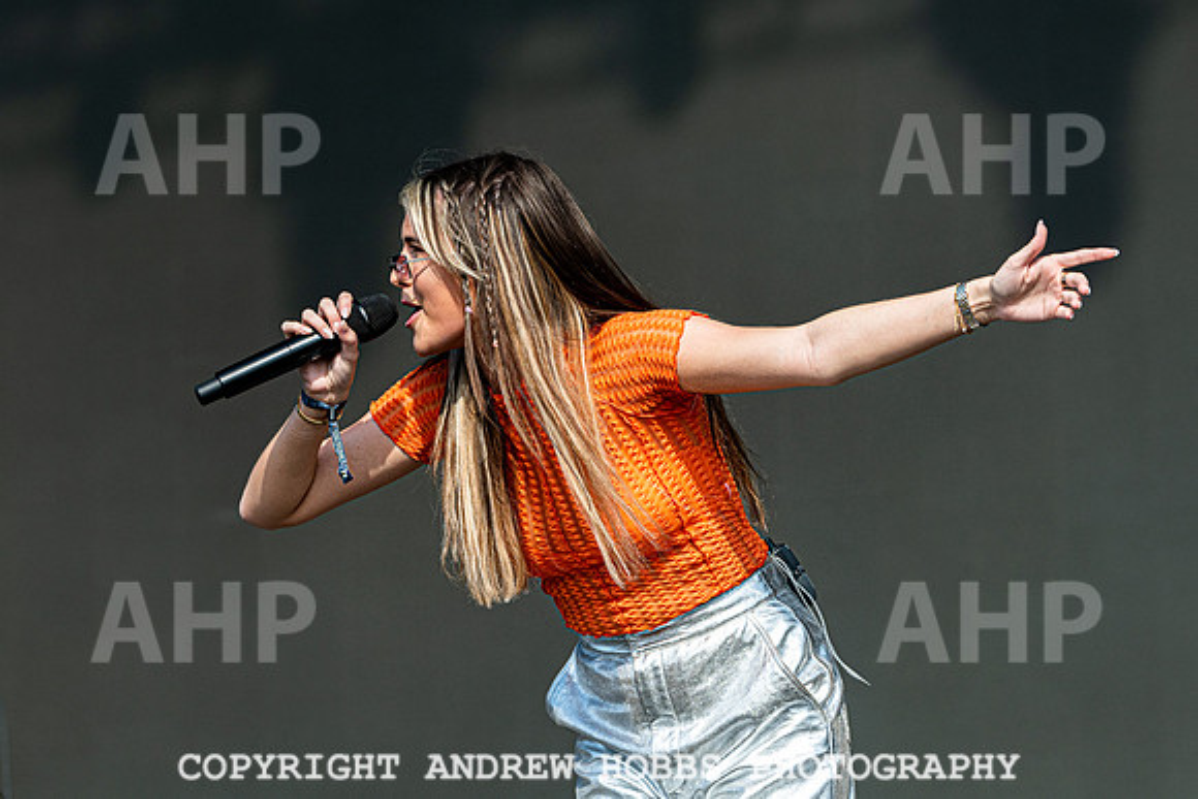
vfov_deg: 7.3
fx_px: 6242
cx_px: 526
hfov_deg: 11.0
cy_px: 244
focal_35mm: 188
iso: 200
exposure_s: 1/2000
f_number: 5
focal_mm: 135
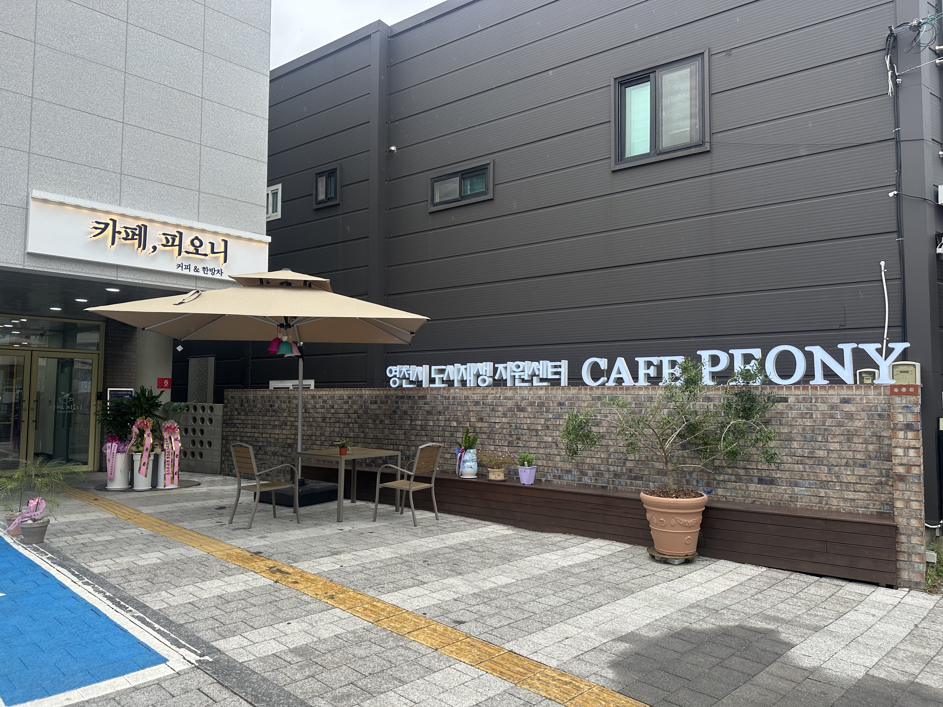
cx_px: 472
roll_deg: -0.2
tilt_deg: +3.6
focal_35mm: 24
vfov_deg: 56.8
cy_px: 354
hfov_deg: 71.6
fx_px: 654
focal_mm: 6.86
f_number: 1.78
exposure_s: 1/626
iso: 80
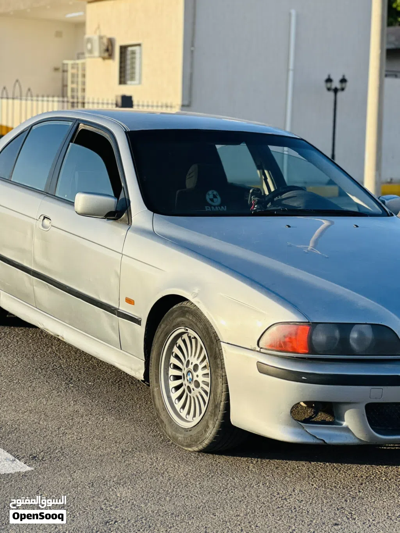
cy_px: 266
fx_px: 1186
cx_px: 200
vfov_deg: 25.3
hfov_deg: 19.1
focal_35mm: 77
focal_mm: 9
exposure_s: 1/506
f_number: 2.8
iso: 32
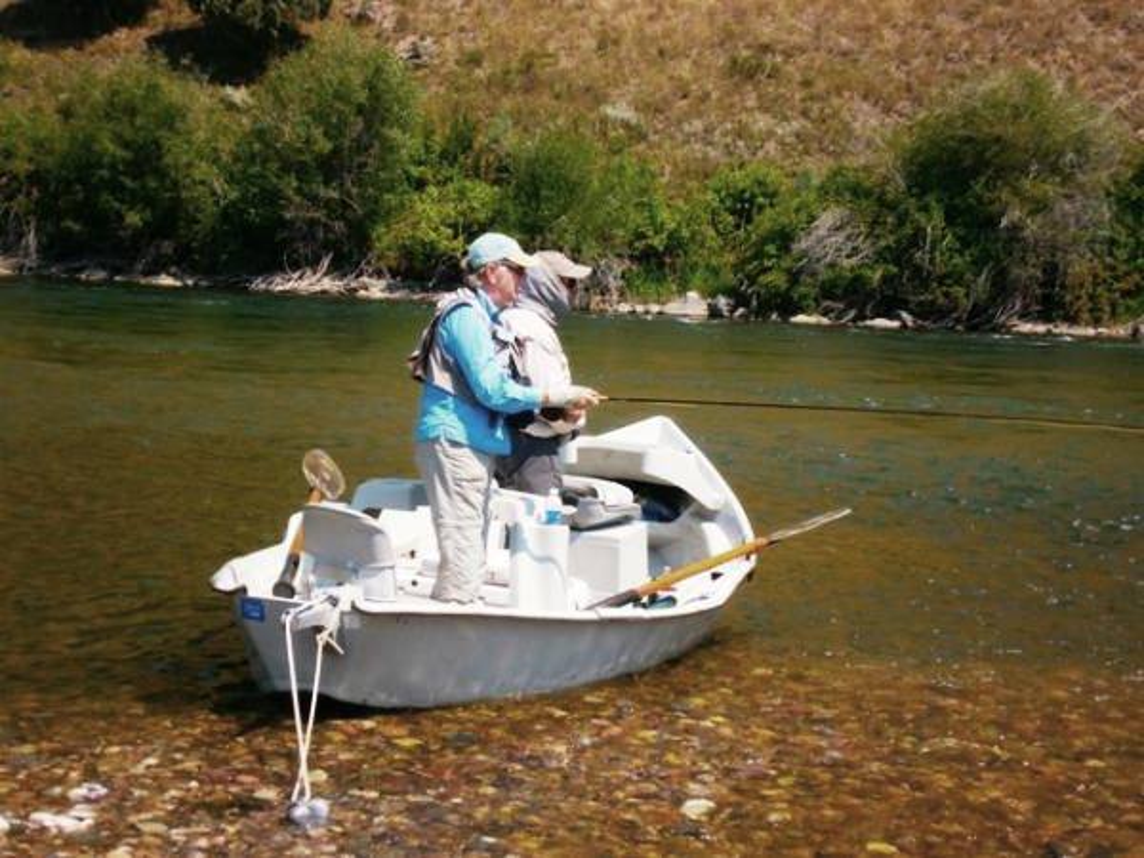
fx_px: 2413
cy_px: 429
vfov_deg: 20.2
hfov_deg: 26.7
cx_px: 572
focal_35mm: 73
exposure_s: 1/500
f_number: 4.4
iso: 80
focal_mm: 13
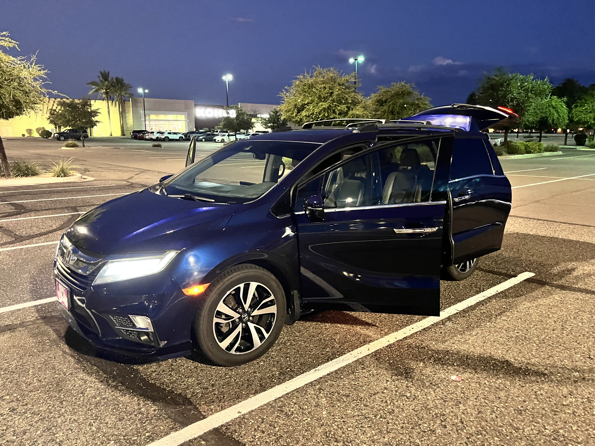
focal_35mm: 26
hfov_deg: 67.3
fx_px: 447
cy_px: 223
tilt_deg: -11.3
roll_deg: +0.4
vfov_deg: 53.1
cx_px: 298
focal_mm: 5.1
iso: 640
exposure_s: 1/25
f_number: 1.6
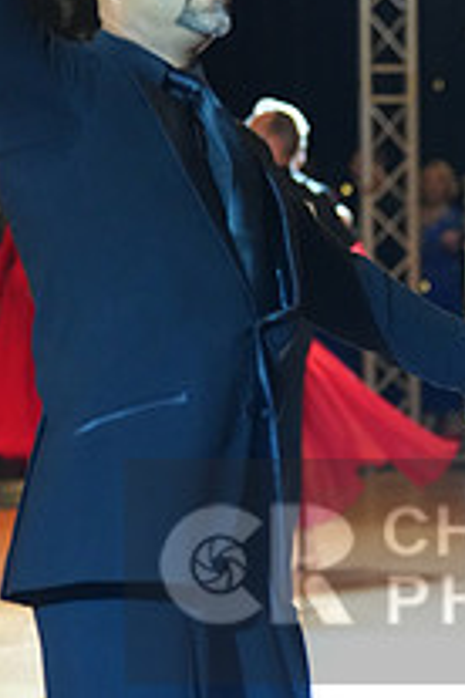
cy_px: 573
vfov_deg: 10.5
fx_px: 3797
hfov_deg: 6.9
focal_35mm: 196
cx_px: 591
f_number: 2.8
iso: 3200
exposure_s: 1/500
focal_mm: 70
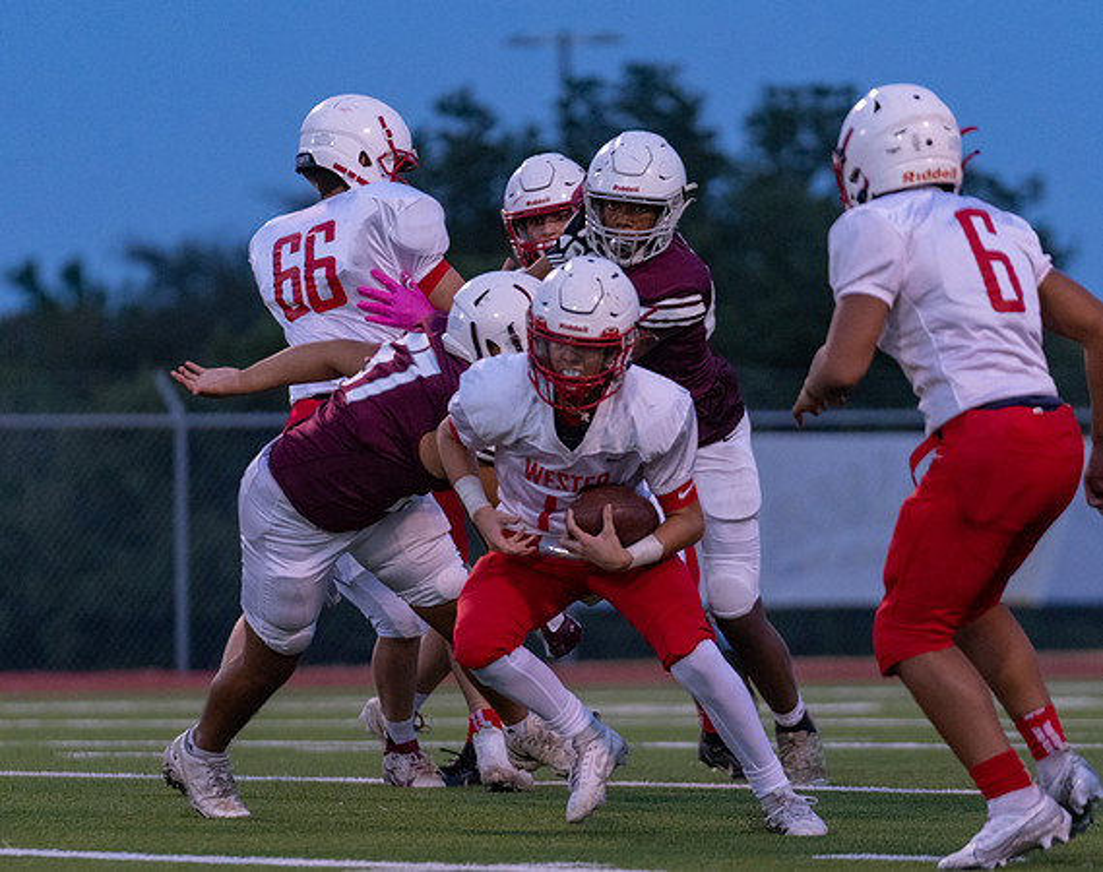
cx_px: 604
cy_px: 652
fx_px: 12604
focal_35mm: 388
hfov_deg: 5.0
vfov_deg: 4.0
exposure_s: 1/1250
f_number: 2.8
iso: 2500
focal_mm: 200
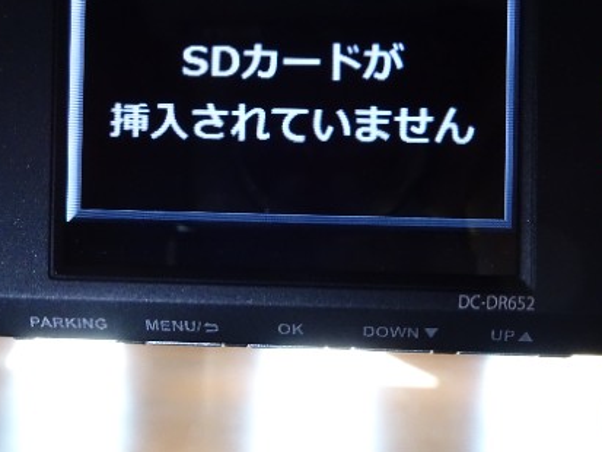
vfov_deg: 29.8
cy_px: 111
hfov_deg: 39.6
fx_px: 835
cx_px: 270
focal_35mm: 48
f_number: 4
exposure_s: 1/40
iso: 320
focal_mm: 5.26
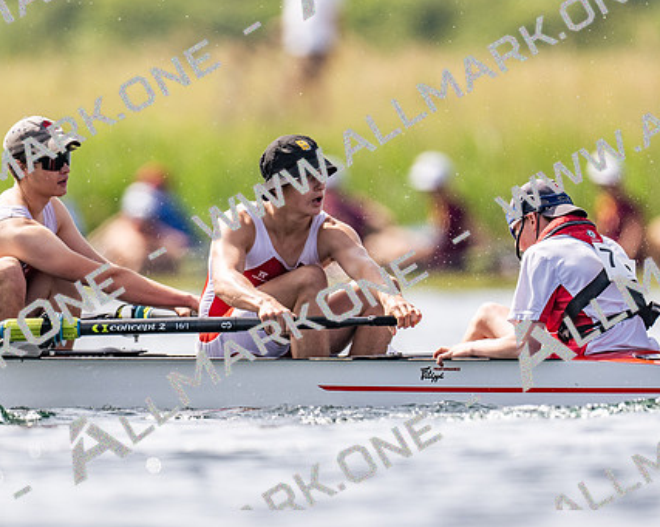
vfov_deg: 1.3
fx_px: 22409
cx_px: 382
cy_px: 246
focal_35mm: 1148
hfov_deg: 1.7
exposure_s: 1/2500
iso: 200
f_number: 4
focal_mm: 600
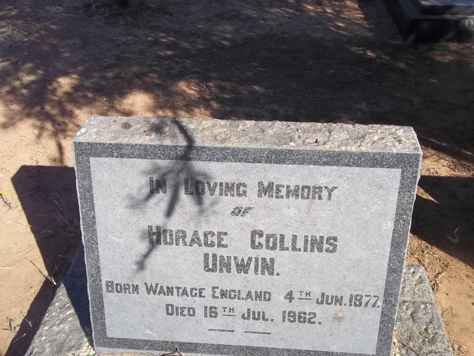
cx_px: 237
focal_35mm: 32
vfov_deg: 44.2
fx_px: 438
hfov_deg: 56.8
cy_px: 178
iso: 80
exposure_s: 1/320
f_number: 5.5
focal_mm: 5.7
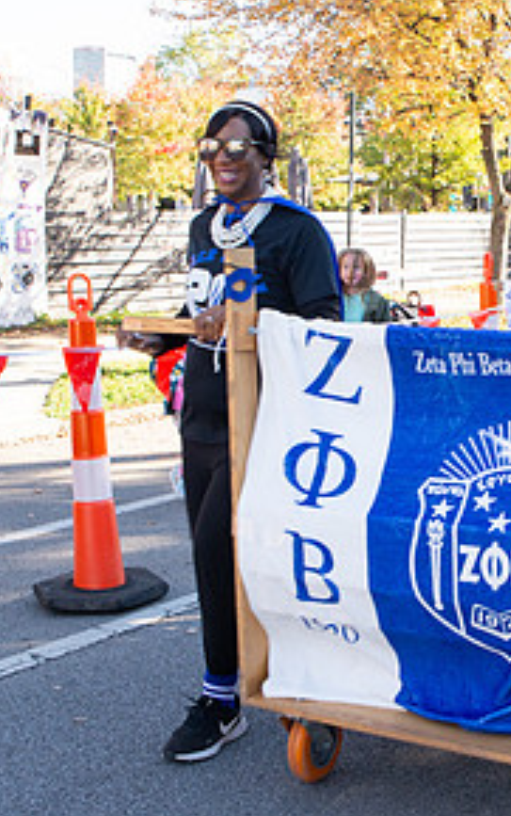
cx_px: 456
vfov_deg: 35.1
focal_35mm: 58
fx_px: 1290
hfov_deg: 21.9
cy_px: 377
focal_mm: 24
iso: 640
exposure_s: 1/200
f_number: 8
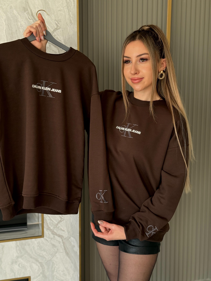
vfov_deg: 39.7
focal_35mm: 48
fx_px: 390
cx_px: 106
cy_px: 140
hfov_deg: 30.3
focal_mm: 6.76
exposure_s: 1/121
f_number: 1.78
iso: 64
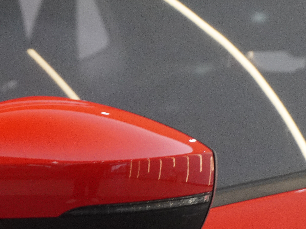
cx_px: 47
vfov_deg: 8.6
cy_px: 158
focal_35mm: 173
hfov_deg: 11.4
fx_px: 1529
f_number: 6.3
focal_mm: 50
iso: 1600
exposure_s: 1/80
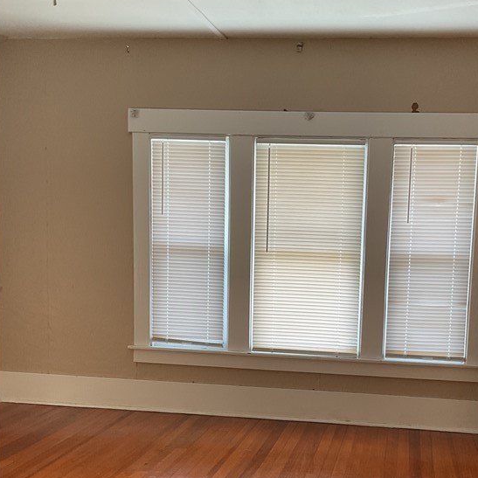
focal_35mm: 48
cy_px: 329
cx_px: 313
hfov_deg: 35.1
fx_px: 750
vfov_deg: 34.9
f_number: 1.8
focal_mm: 3
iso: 64
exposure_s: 1/60
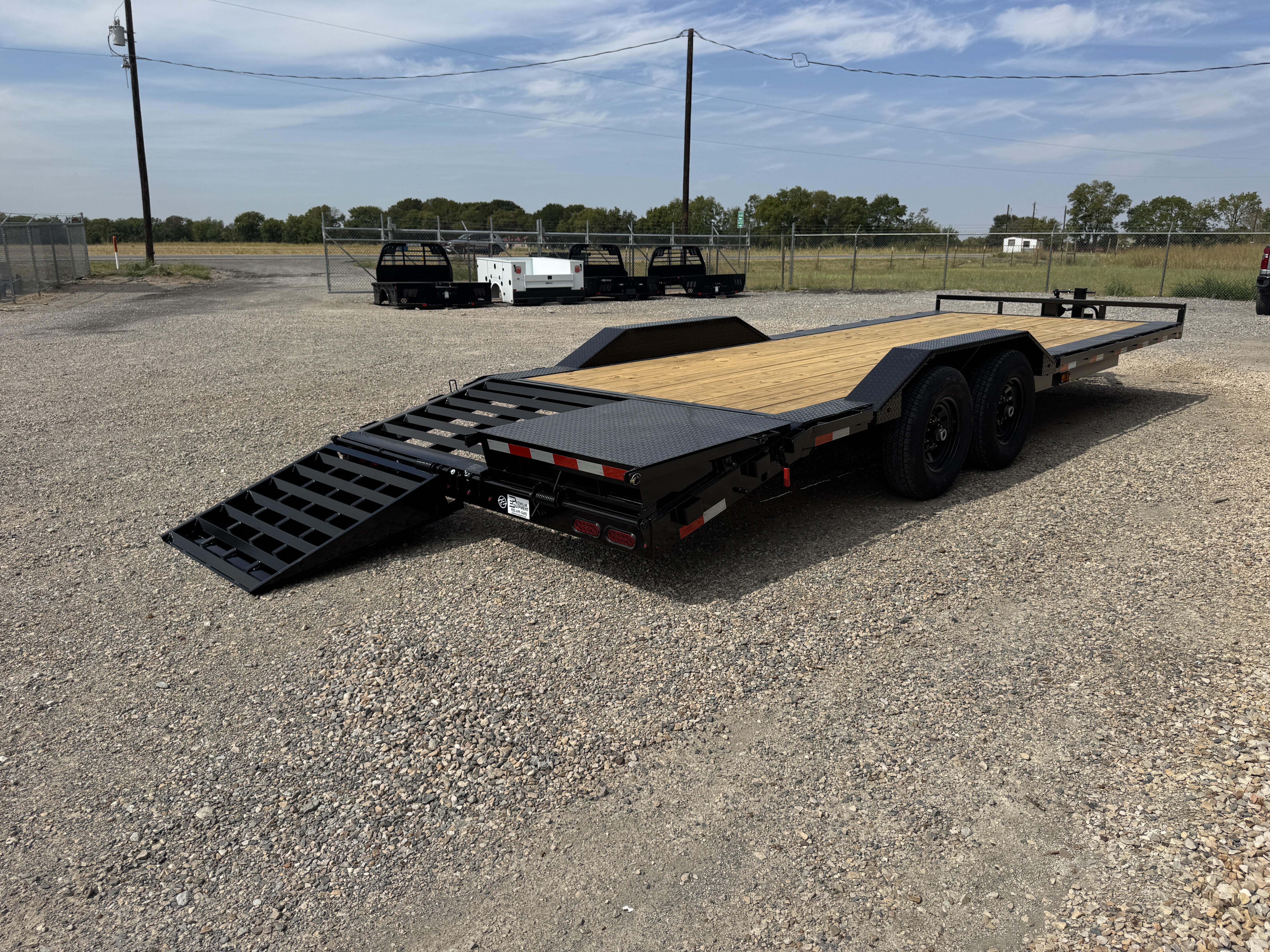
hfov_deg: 71.6
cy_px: 476
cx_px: 635
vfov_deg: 56.8
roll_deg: -1.0
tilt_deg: -12.8
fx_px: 881
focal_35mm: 24
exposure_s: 1/6410
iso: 80
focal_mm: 6.76
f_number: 1.78
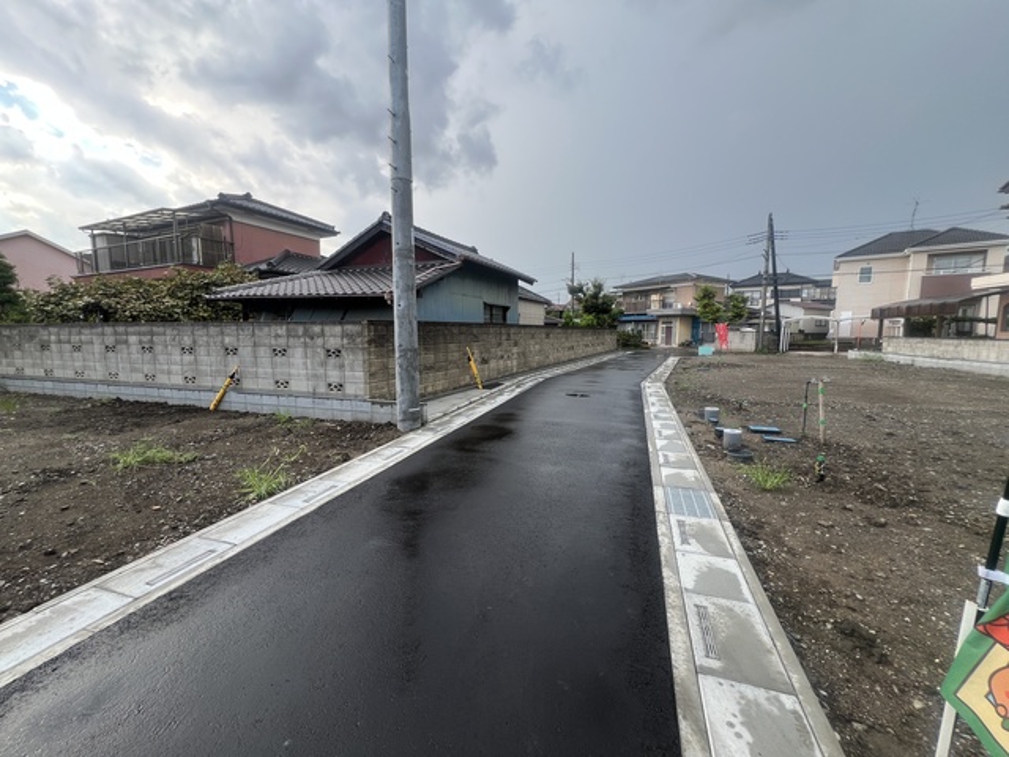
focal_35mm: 13
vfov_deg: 89.9
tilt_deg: -6.6
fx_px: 379
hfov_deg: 106.2
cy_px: 378
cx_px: 504
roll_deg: +0.2
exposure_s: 1/279
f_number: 1.8
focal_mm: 1.57
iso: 32
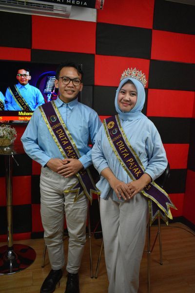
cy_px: 146
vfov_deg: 61.9
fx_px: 244
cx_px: 98
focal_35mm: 30
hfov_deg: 43.6
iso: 3200
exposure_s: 1/500
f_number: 3.8
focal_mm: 20
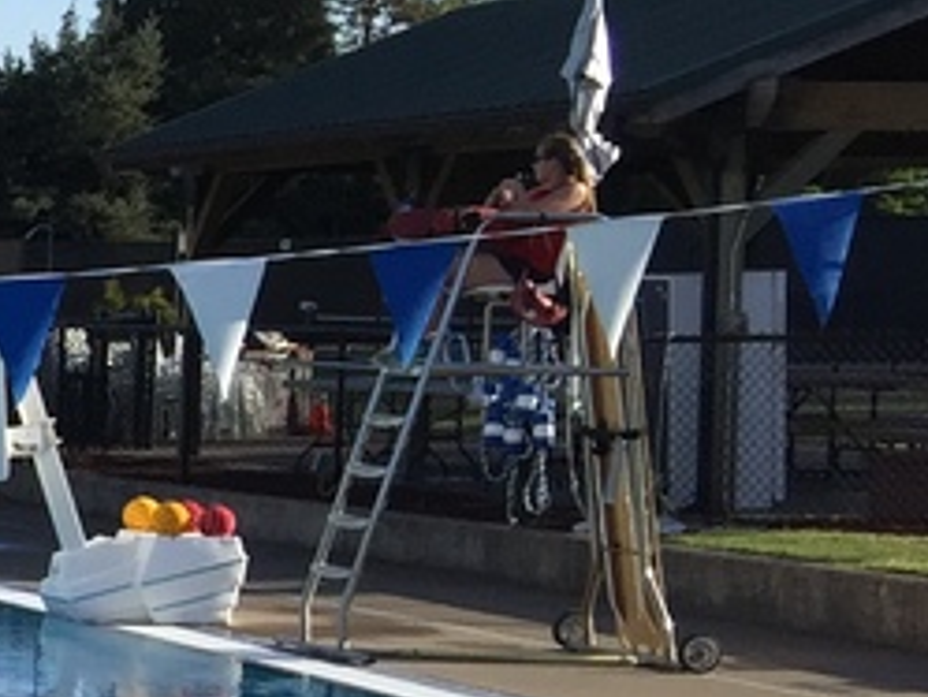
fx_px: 3996
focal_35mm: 149
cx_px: -1316
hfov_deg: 11.1
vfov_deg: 9.9
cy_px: 712
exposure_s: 1/1364
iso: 32
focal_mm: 4.15
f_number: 2.2
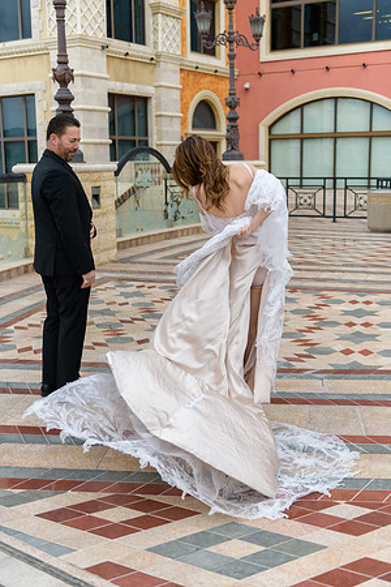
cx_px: 196
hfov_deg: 31.9
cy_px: 294
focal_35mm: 42
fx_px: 684
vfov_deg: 46.4
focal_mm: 42
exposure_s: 1/3200
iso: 400
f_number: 2.8
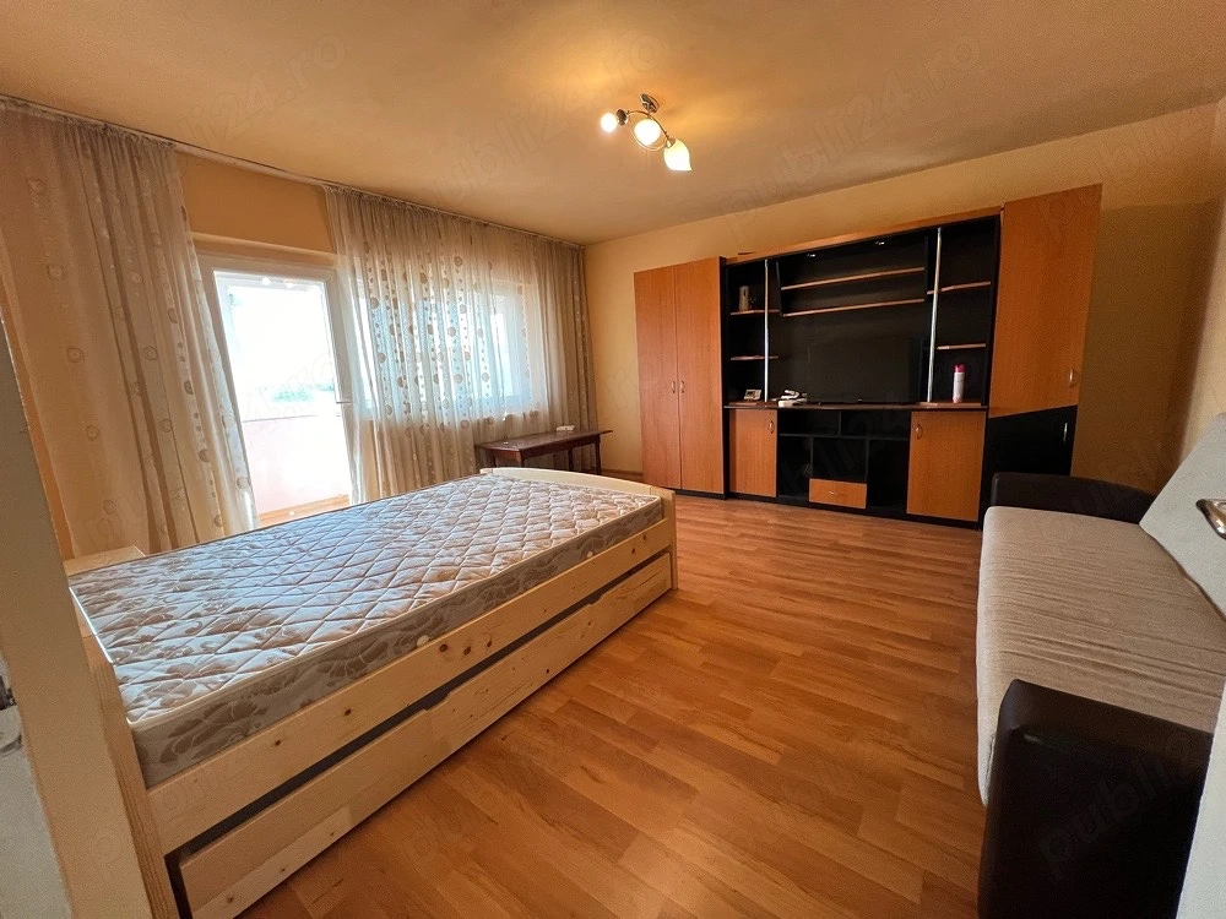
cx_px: 613
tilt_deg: -10.8
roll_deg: +2.4
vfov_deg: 89.9
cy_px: 460
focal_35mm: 13
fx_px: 460
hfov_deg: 106.2
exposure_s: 1/100
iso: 125
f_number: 1.8
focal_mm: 1.57
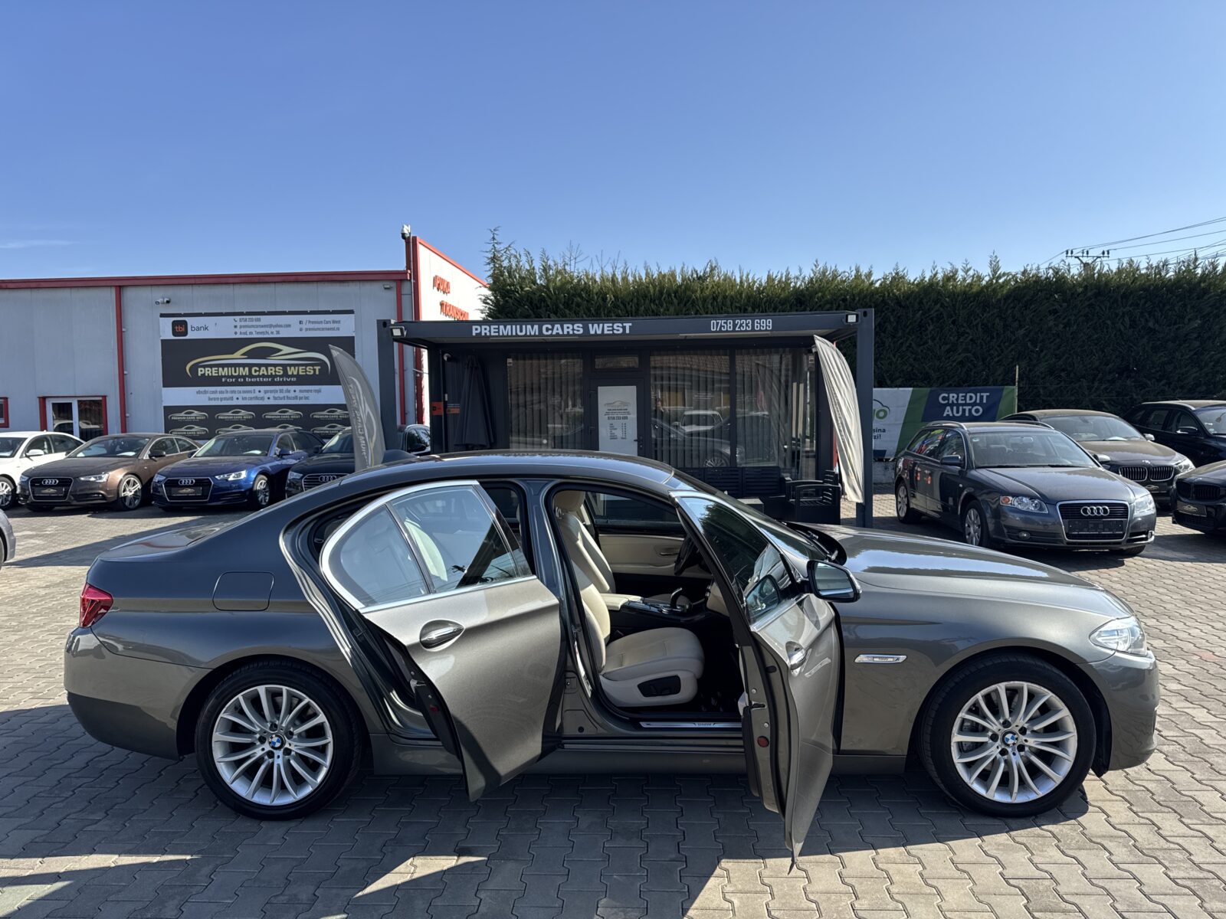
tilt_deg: -2.8
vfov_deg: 56.8
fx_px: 850
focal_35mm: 24
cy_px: 460
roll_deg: +0.6
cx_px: 613
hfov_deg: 71.6
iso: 80
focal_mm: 6.76
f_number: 1.78
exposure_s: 1/2833
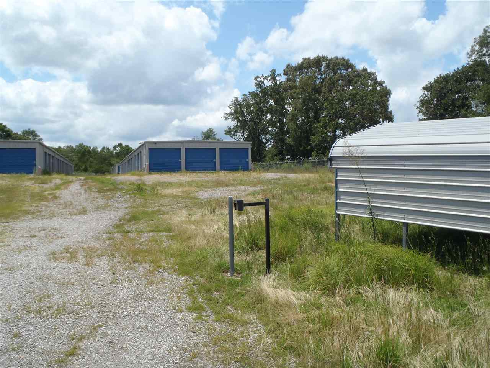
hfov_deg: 63.4
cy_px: 184
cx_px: 245
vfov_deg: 49.7
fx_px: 396
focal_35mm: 28
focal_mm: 5
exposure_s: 1/80
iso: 80
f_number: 11
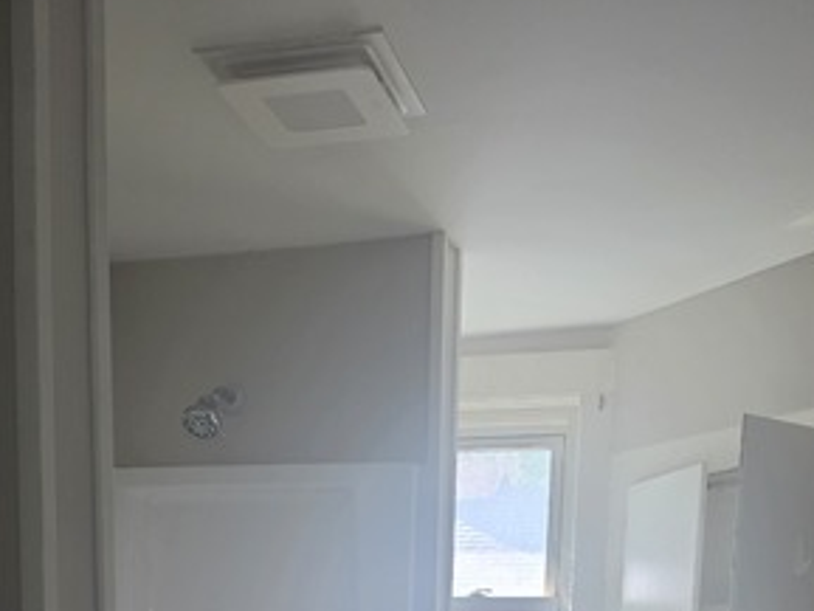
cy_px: 849
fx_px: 1247
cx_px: 389
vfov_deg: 23.5
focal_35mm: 53
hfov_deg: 36.1
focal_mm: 6.5
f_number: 1.4
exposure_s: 1/120
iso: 400
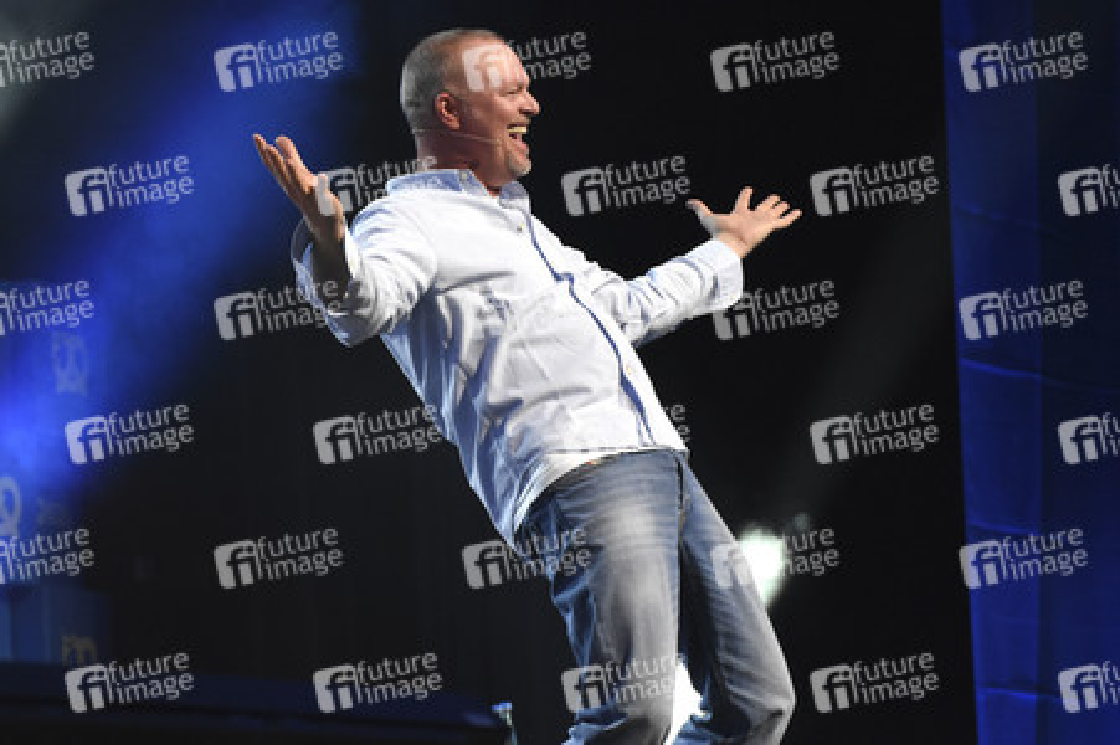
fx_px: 5829
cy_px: 372
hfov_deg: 11.0
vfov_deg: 7.3
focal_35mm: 188
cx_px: 560
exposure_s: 1/160
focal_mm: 125
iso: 3200
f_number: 8
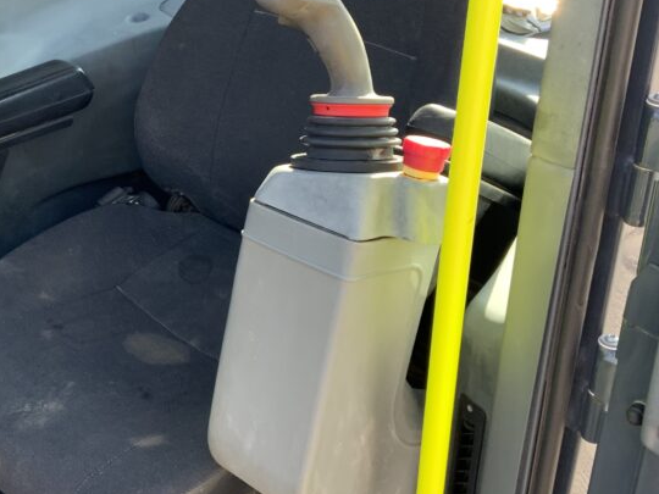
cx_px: 151
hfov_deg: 34.1
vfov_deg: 26.5
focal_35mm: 55
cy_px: 196
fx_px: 1047
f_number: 1.8
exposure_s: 1/122
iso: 32
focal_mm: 3
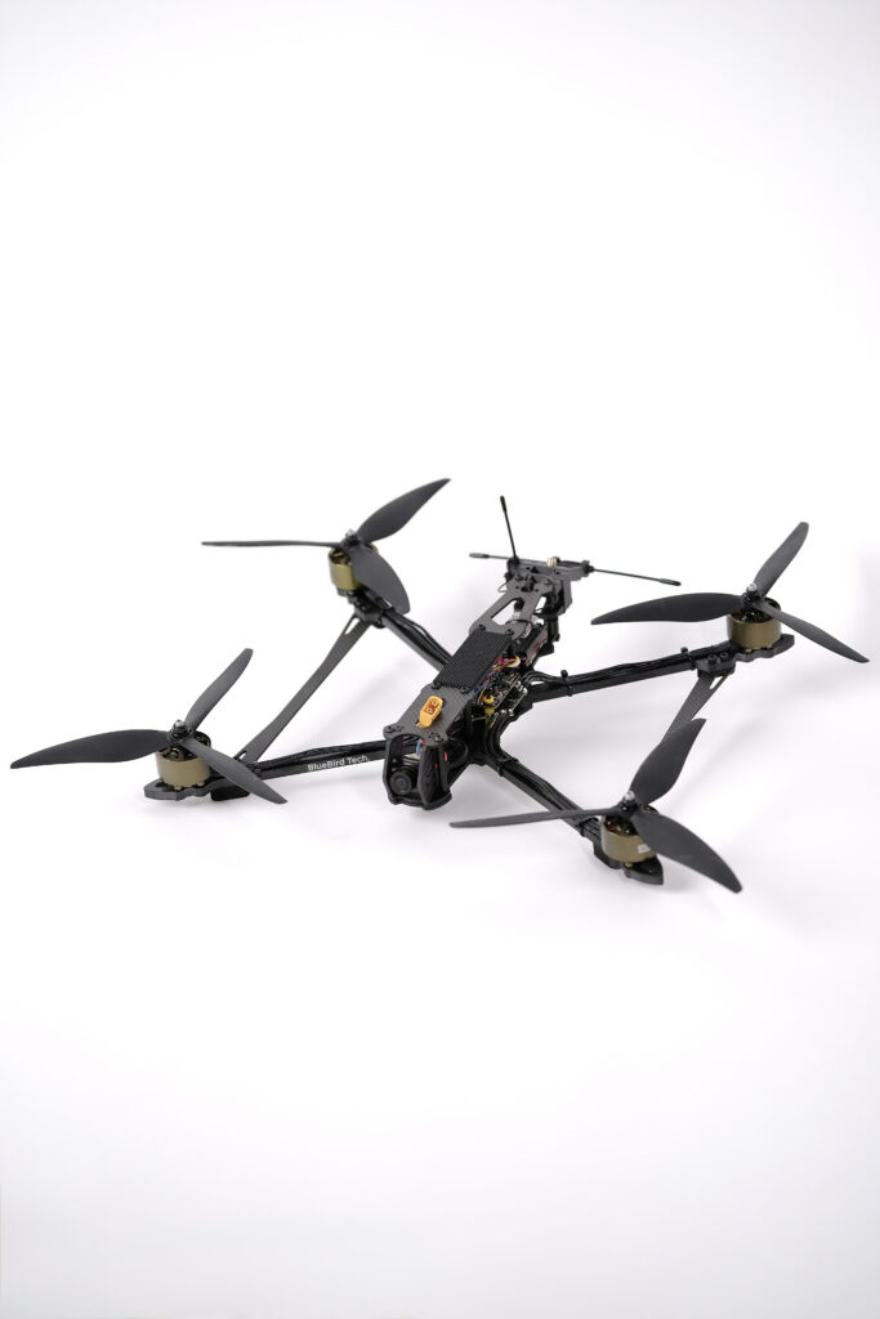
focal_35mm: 84
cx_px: 440
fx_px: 3079
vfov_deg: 24.2
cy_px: 660
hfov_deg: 16.3
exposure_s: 1/160
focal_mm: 56
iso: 400
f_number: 2.5
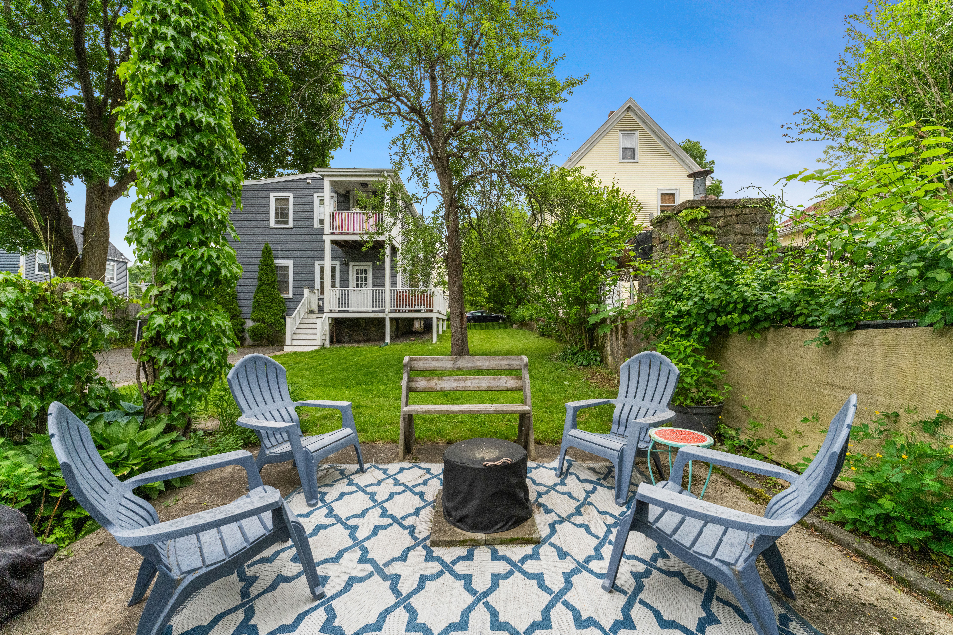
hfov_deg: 104.3
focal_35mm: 14
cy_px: 318
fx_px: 371
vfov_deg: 81.2
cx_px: 476
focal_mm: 14
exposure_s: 1/400
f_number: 11
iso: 2000
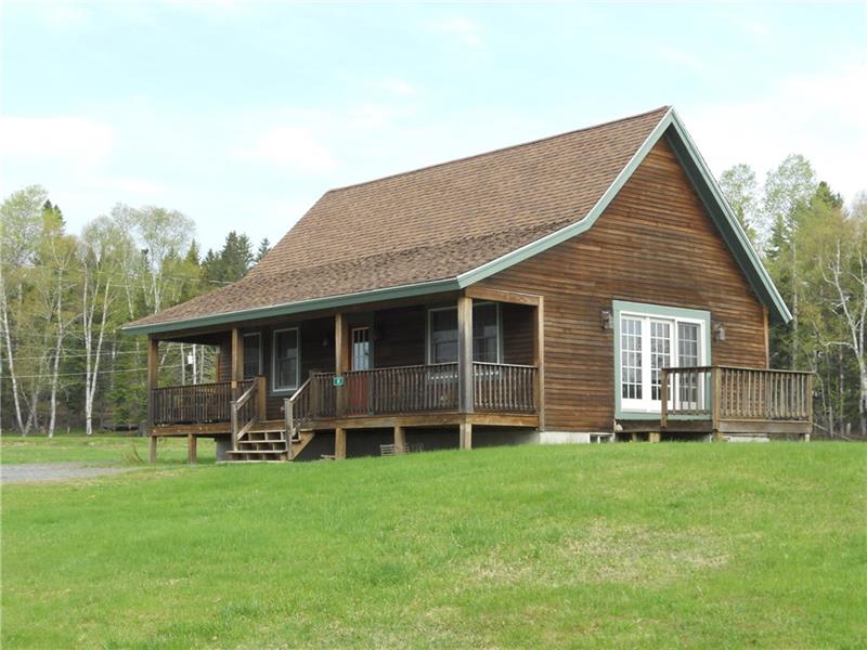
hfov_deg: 35.5
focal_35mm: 54
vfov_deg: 27.0
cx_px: 434
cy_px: 325
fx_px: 1352
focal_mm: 9.8
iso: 80
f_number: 4.8
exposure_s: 1/160
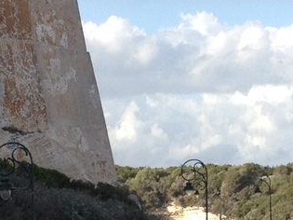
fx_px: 1506
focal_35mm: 178
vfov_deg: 8.3
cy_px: 151
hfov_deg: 11.1
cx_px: 242
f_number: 2.4
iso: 64
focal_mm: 4.28
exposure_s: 1/581
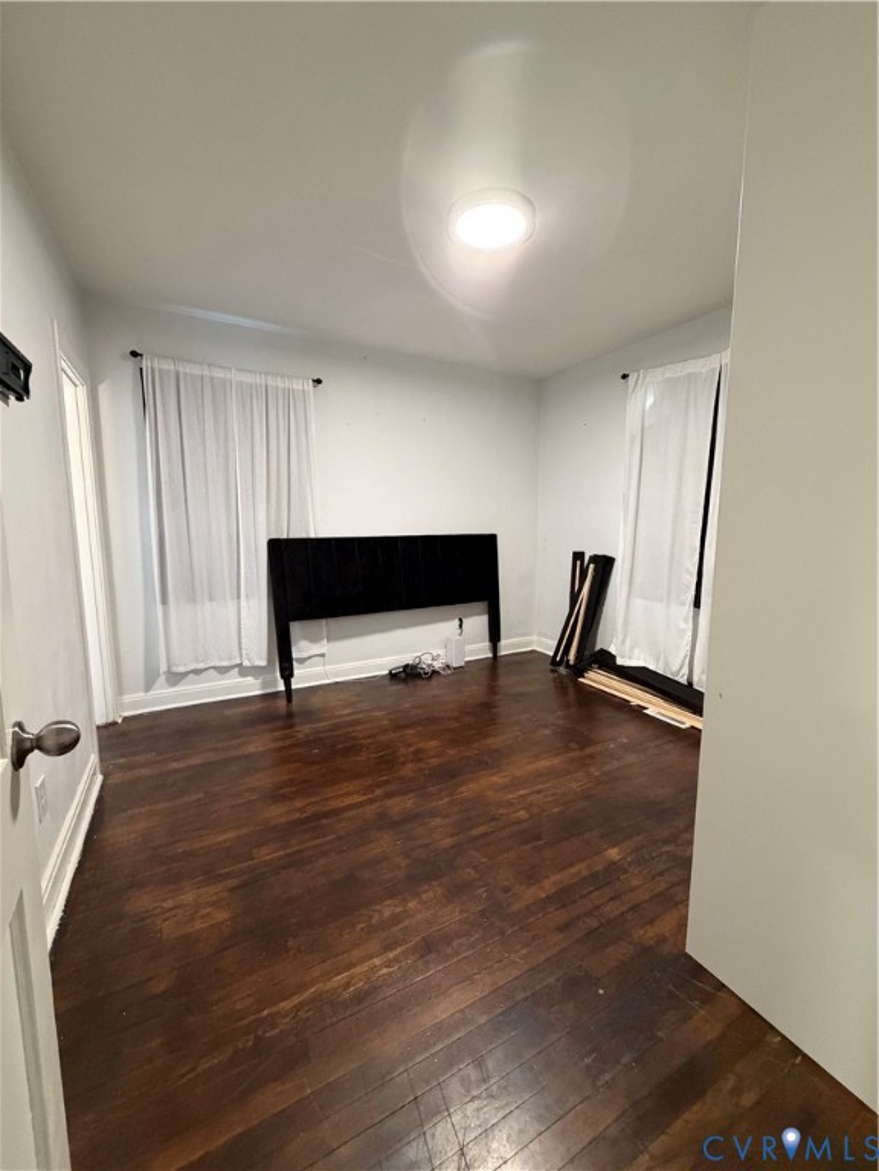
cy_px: 586
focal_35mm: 14
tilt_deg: -6.4
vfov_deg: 102.1
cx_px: 440
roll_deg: +0.0
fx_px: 474
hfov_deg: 85.7
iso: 500
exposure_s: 1/60
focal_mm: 2.22
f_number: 2.2
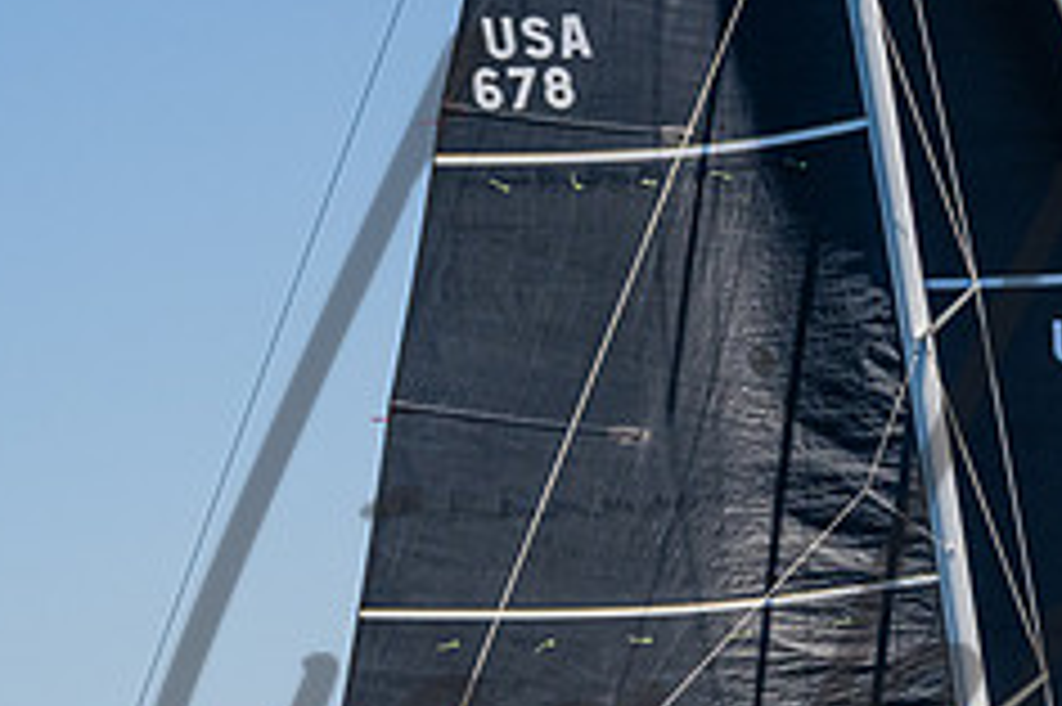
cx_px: 1258
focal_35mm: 231
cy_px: 586
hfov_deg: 8.8
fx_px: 6810
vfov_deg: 5.9
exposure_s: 1/2500
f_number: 8
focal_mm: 84
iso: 500
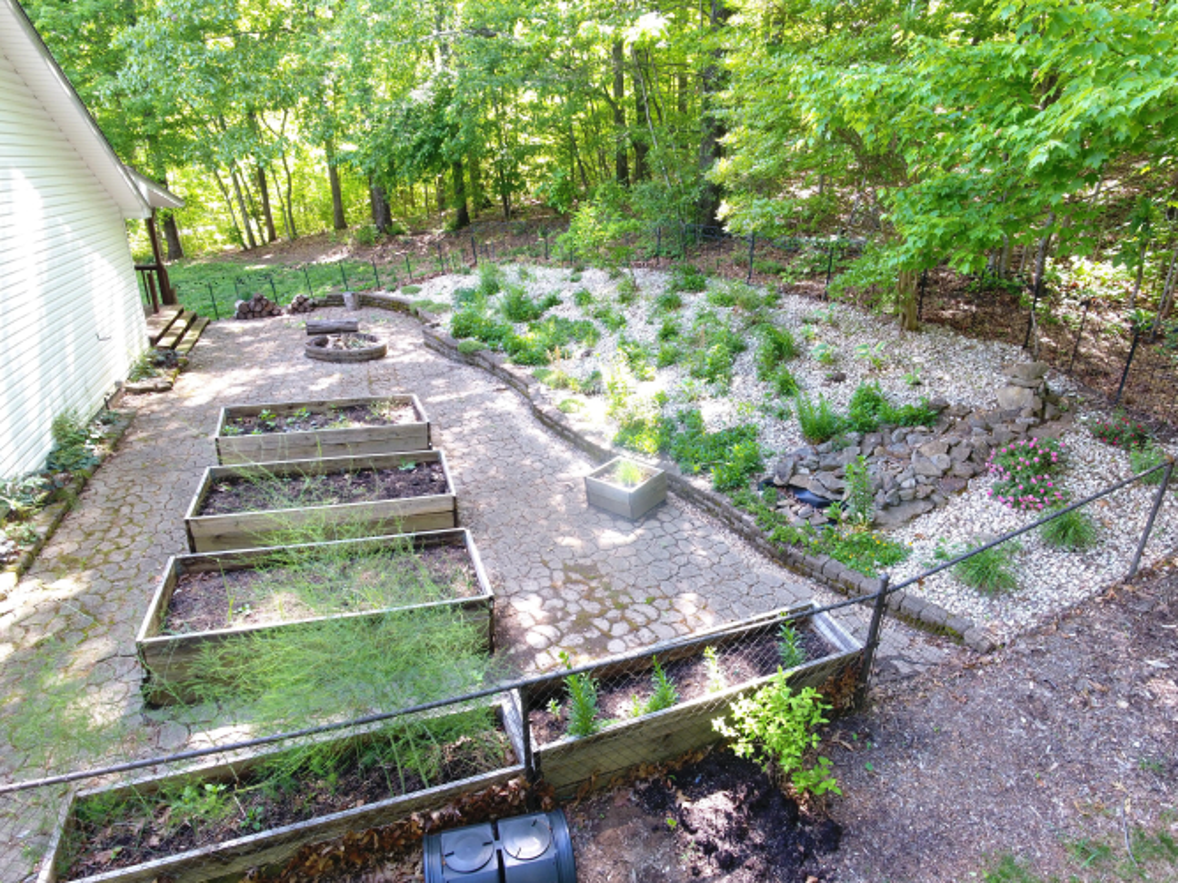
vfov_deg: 66.0
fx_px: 680
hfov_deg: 81.8
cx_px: 589
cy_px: 442
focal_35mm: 20
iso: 123
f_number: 2.8
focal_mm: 3.61
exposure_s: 1/25
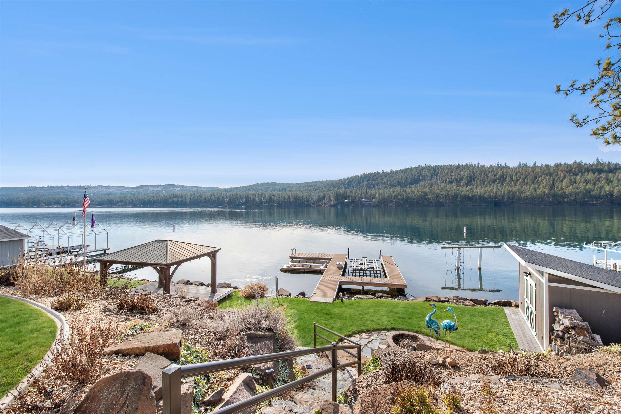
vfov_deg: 81.2
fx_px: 242
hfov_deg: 104.2
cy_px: 207
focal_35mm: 14
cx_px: 310
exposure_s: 1/80
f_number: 8
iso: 100
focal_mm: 14
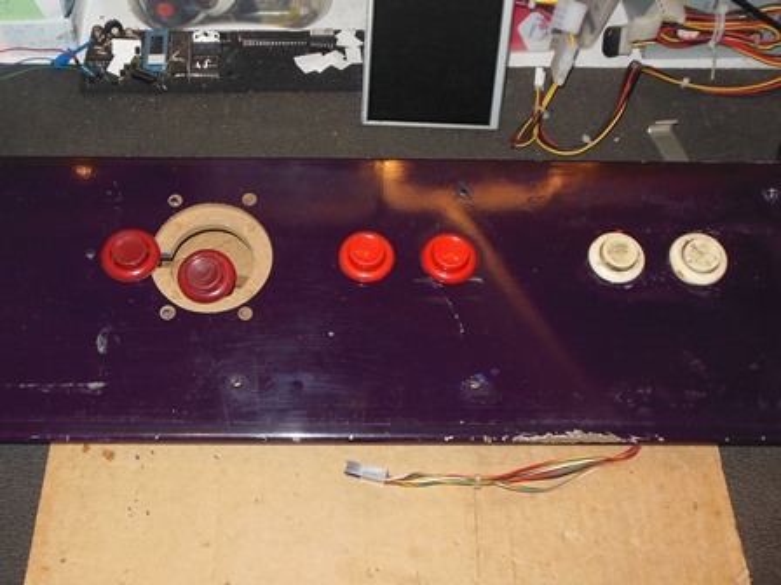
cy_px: 292
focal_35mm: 29
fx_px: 654
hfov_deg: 61.7
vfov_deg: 48.2
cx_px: 390
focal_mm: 5.2
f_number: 3.3
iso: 200
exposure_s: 1/25
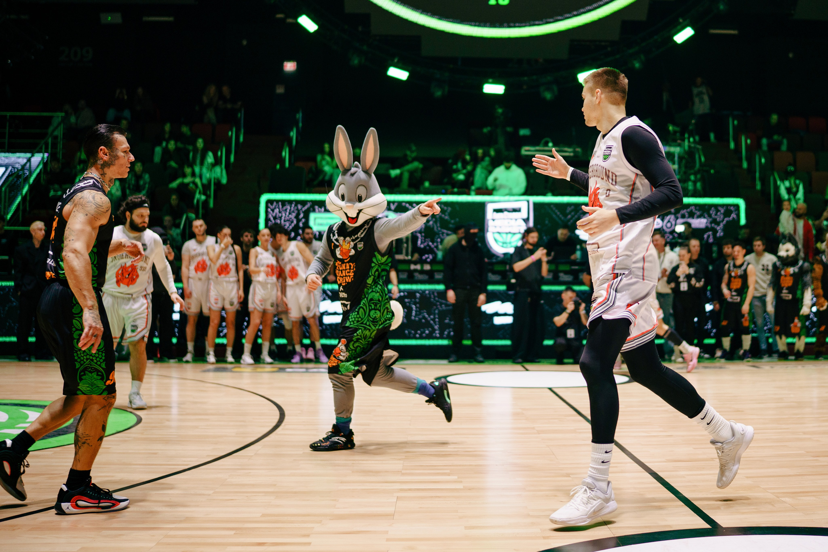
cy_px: 194
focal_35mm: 45
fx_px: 1044
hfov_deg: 42.8
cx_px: 537
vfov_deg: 29.5
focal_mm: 35
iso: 400
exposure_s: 1/800
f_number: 1.4
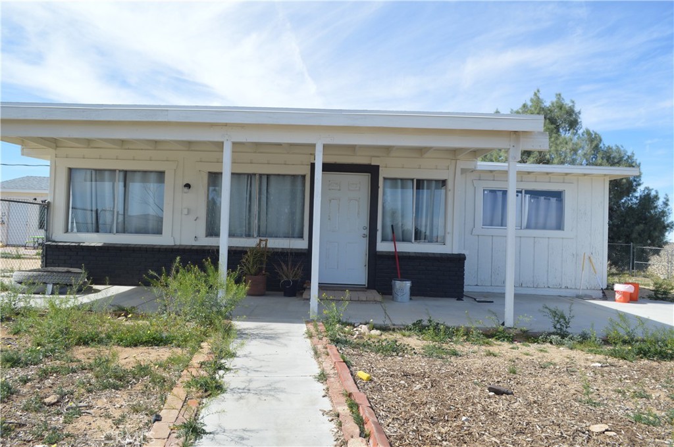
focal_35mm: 27
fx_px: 505
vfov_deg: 47.8
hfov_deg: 67.4
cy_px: 224
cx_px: 337
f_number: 8
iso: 100
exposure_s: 1/250
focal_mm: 18
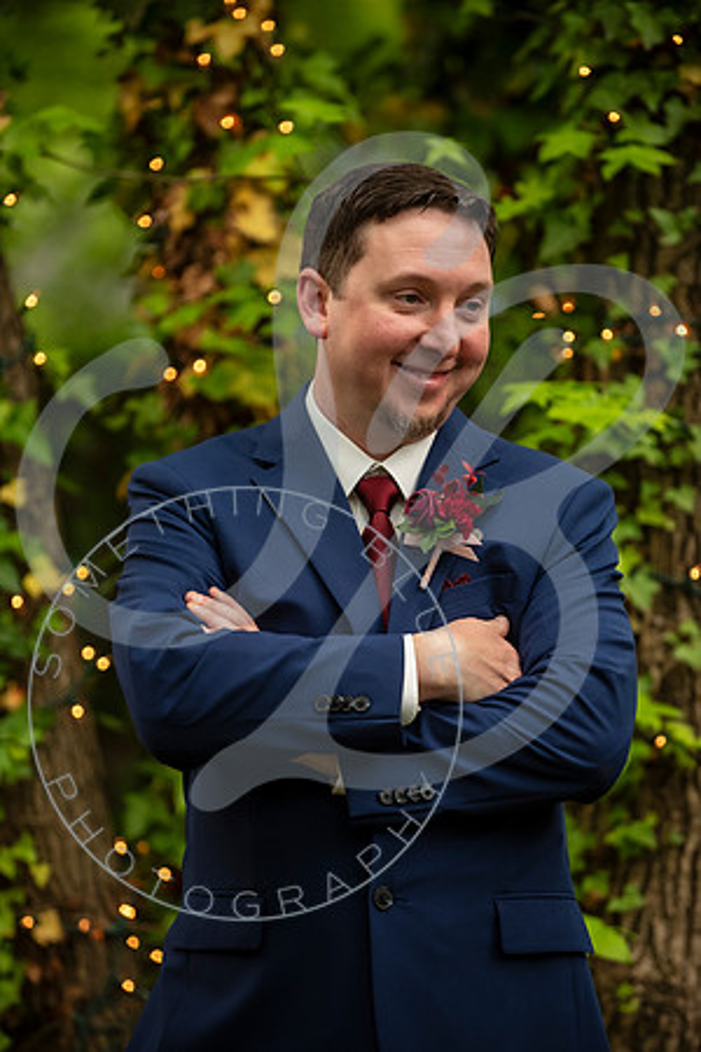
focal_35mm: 155
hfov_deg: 8.9
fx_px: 4527
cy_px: 526
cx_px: 350
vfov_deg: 13.2
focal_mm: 155
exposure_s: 1/640
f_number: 2.8
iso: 640
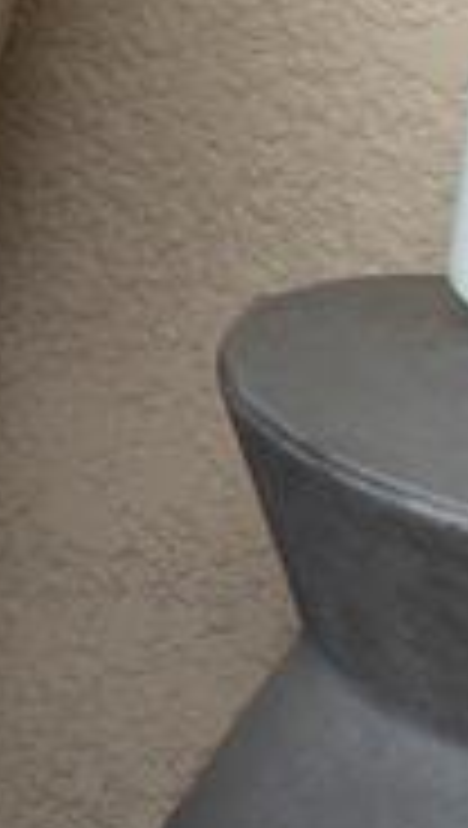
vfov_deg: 13.3
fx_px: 3451
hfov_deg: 6.5
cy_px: -166
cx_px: -1296
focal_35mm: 157
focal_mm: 18
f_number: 10
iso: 400
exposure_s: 1/250
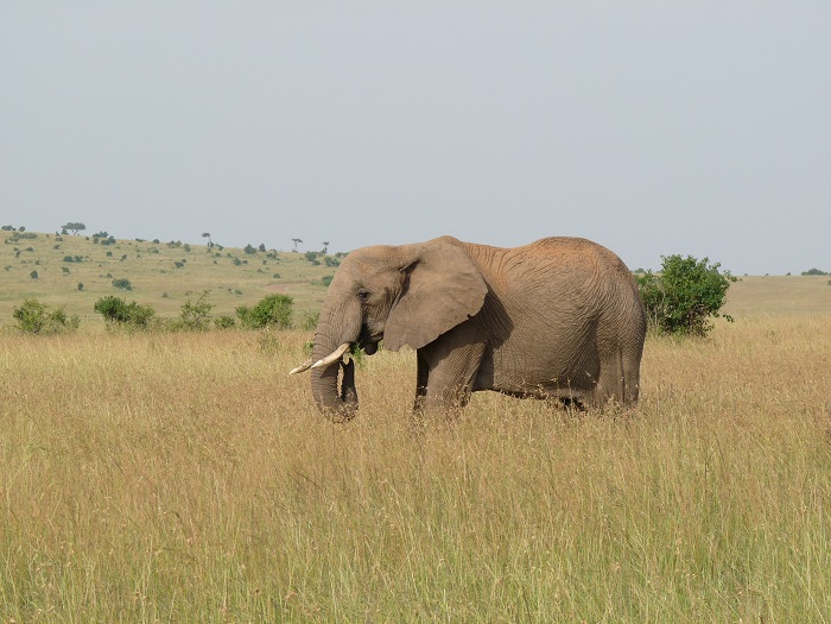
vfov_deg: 10.4
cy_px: 312
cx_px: 416
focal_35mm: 142
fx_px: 3409
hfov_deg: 13.9
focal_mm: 25.2
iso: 100
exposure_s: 1/400
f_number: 5.6
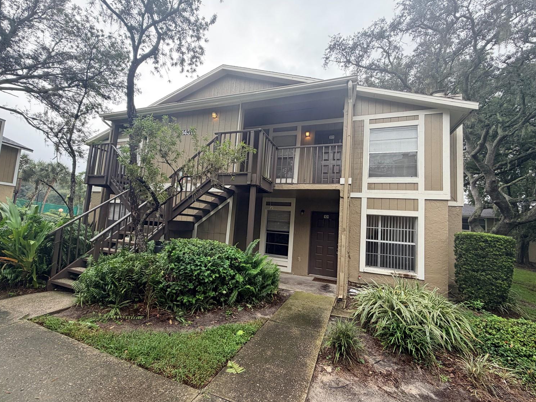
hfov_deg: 98.2
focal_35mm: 15
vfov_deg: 81.8
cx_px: 265
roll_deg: -4.4
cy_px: 202
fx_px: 232
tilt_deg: +5.9
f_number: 2.2
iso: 64
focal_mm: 2.22
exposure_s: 1/502
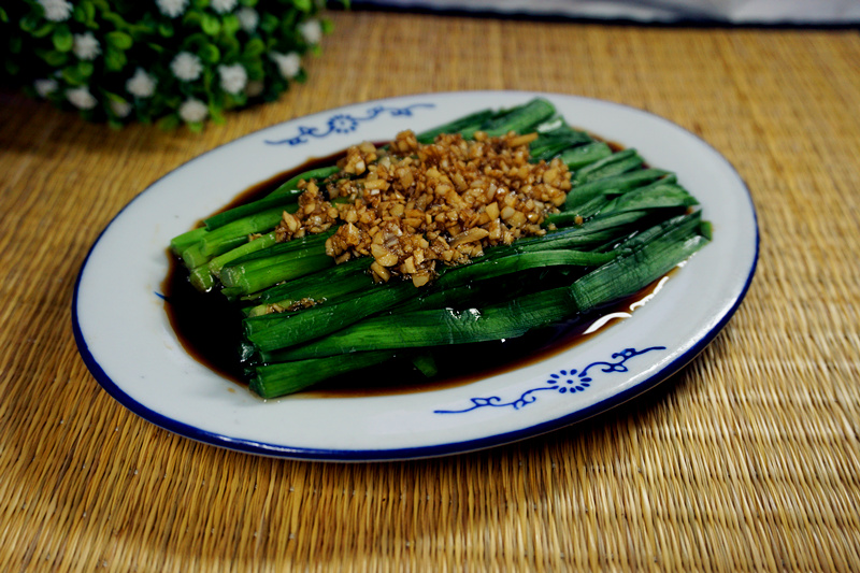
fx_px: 824
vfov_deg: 38.3
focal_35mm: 34
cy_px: 286
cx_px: 430
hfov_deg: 55.1
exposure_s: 1/60
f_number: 4.5
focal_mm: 23
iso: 320
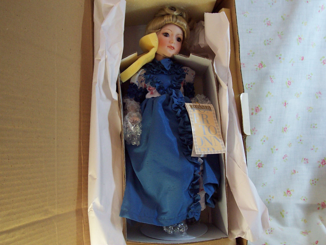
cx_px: 163
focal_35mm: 37
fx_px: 348
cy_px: 122
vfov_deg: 38.7
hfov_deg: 50.1
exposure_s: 1/30
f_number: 2.8
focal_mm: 5.6
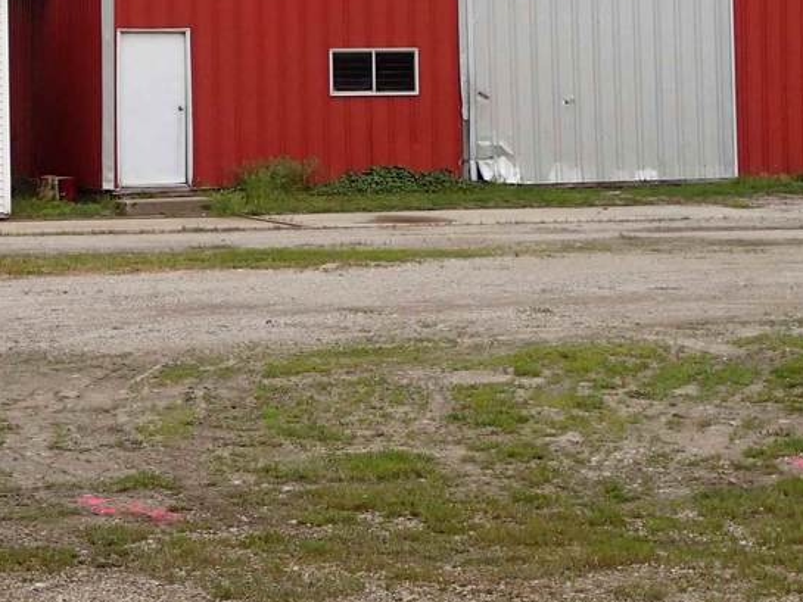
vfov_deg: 13.7
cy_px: 141
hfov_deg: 18.1
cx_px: 209
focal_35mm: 108
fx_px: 2506
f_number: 4.5
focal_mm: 8.41
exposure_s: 1/500
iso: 100
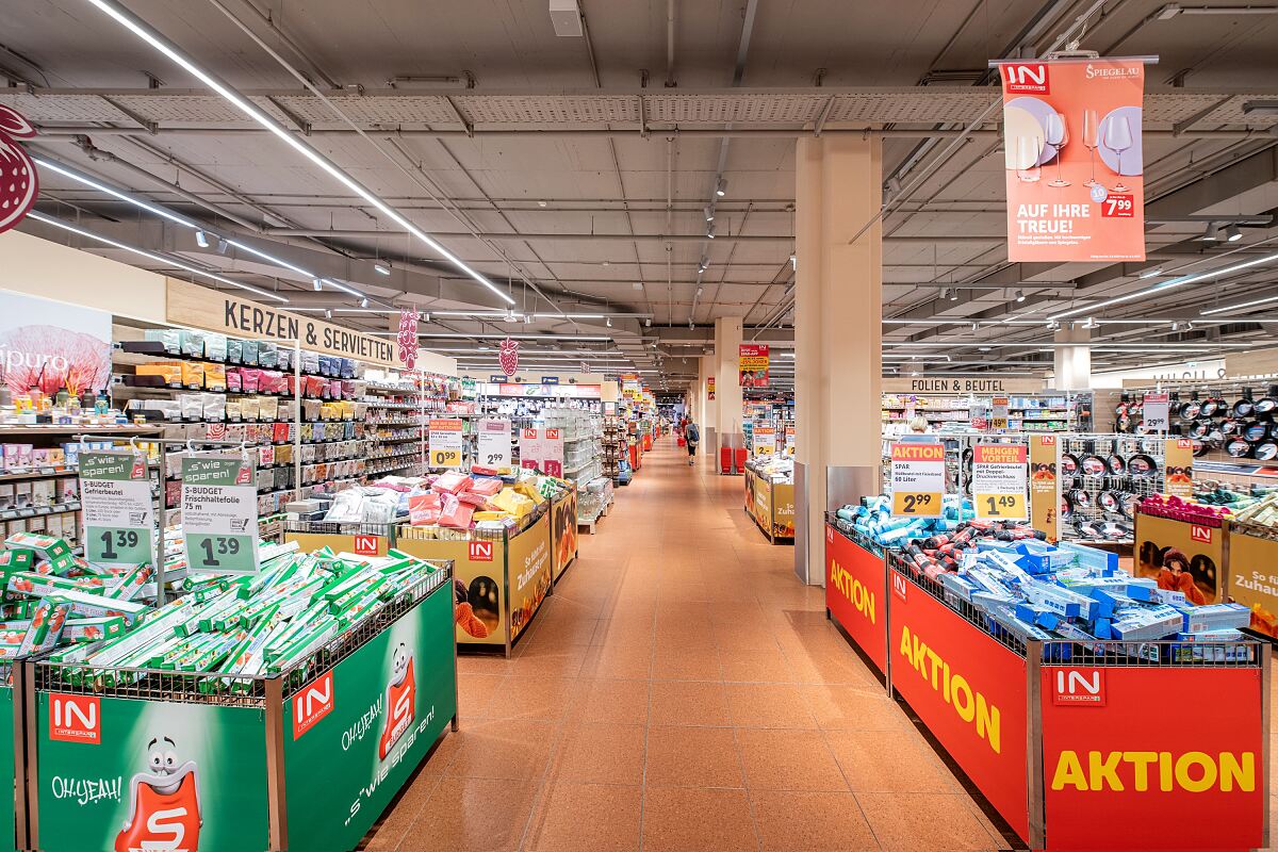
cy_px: 426
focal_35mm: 14
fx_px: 497
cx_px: 639
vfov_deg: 81.2
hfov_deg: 104.3
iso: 400
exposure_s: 1/20
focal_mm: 14
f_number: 8
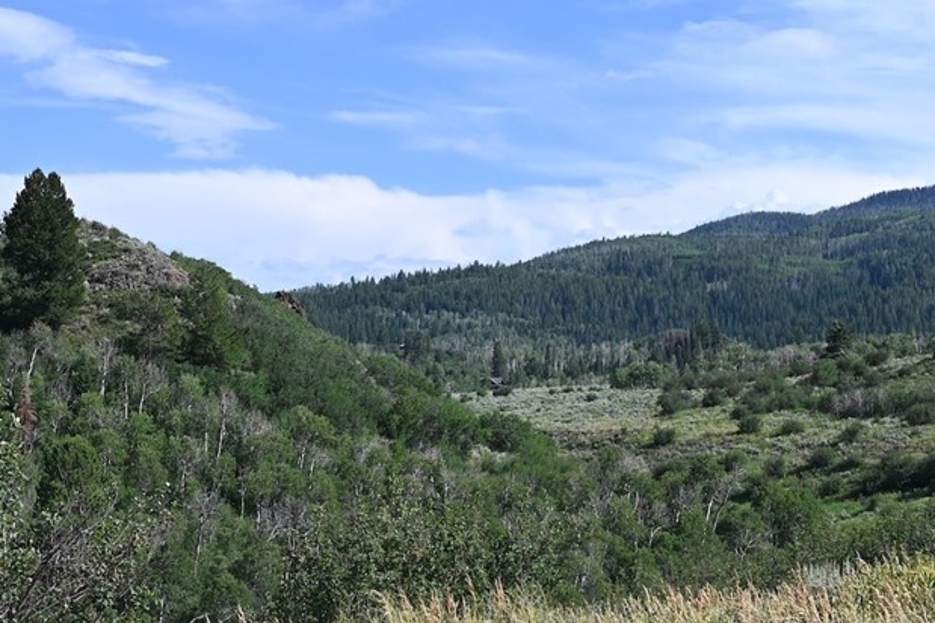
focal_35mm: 86
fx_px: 2242
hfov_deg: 23.6
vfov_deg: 15.7
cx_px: 432
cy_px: 454
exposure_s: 1/400
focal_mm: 31.5
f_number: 7.1
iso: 100
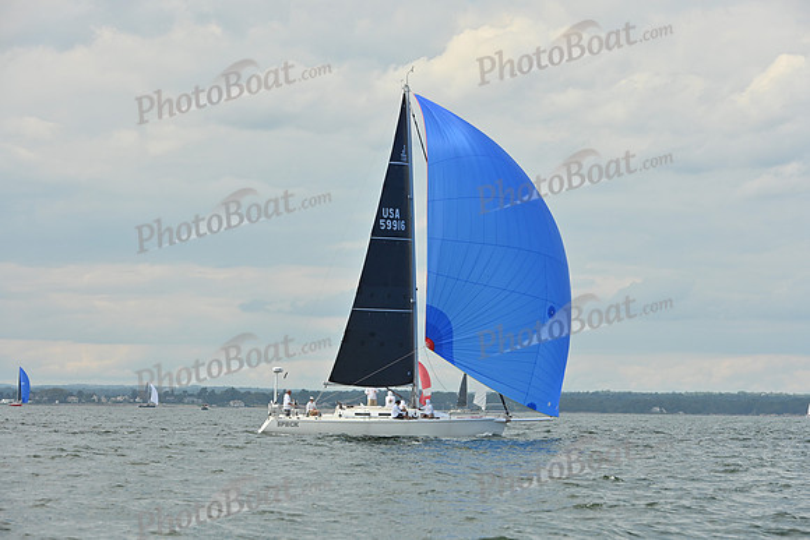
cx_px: 405
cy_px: 270
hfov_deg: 16.8
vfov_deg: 11.2
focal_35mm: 122
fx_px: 2746
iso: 320
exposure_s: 1/1600
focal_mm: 122
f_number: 6.3
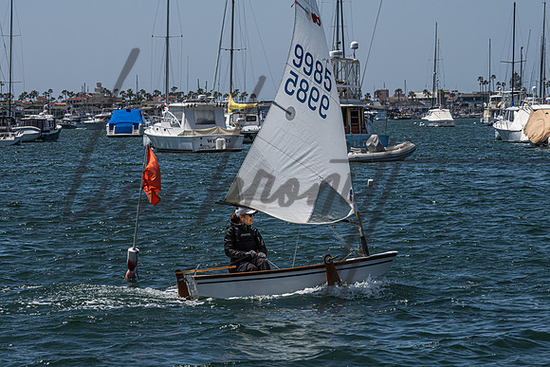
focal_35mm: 173
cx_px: 247
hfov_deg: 11.9
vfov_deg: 7.9
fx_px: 2649
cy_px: 163
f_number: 18
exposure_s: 1/500
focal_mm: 130
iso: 250
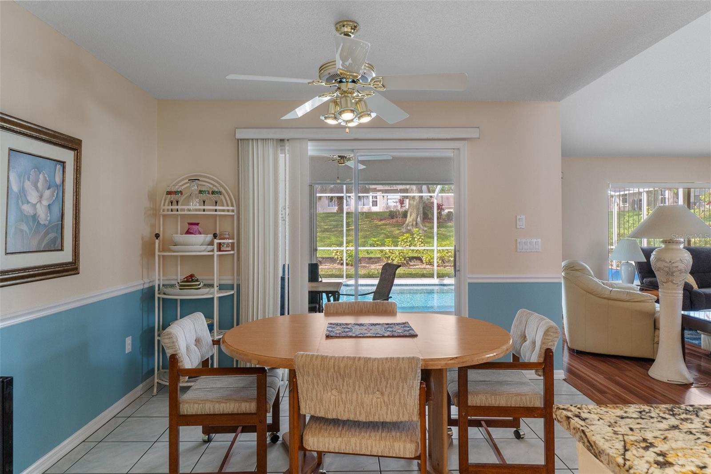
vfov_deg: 59.5
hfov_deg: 81.2
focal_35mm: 21
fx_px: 415
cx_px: 356
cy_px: 237
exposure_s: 1/1.43
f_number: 8
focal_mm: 14
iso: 320
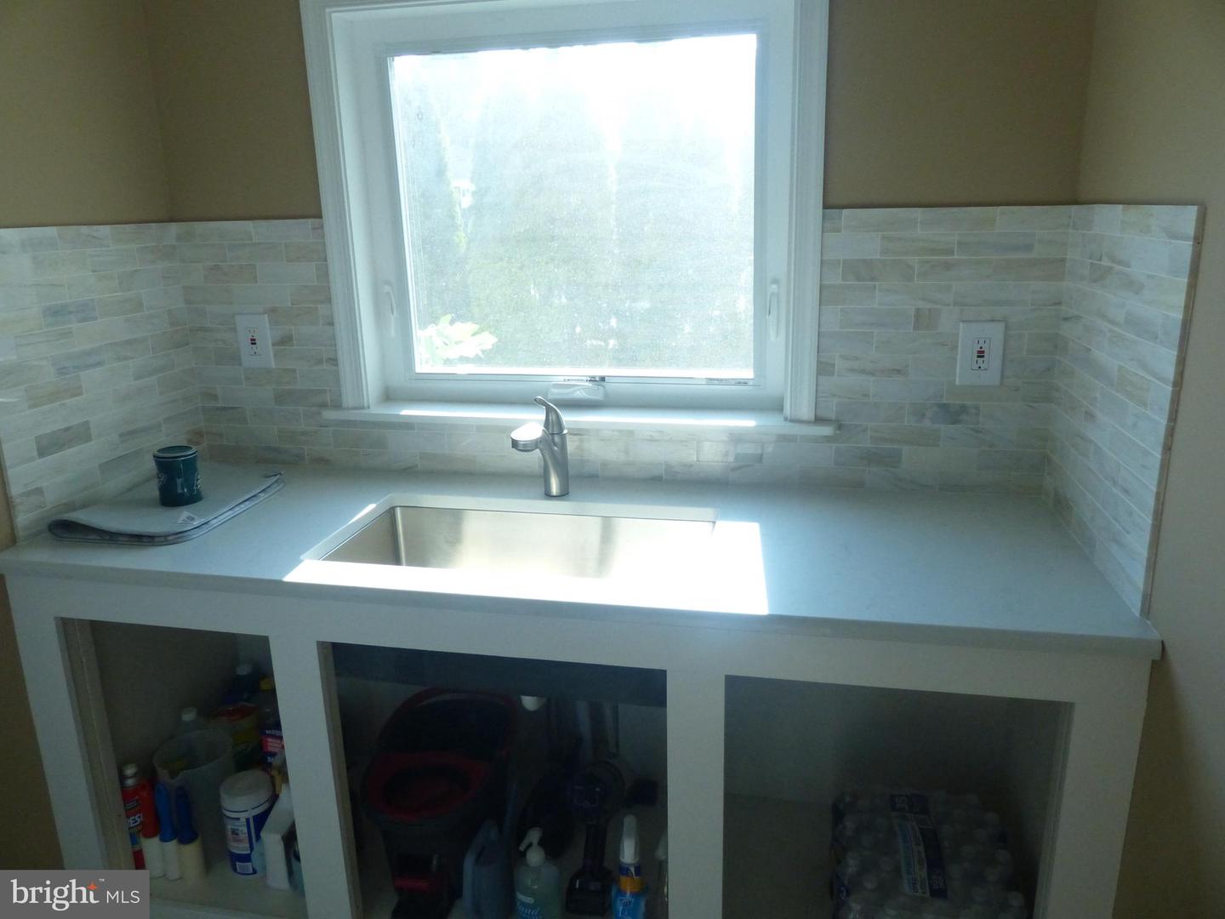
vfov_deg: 54.9
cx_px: 612
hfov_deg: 69.4
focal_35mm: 25
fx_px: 885
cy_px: 460
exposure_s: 1/250
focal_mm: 4.5
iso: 400
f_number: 3.5
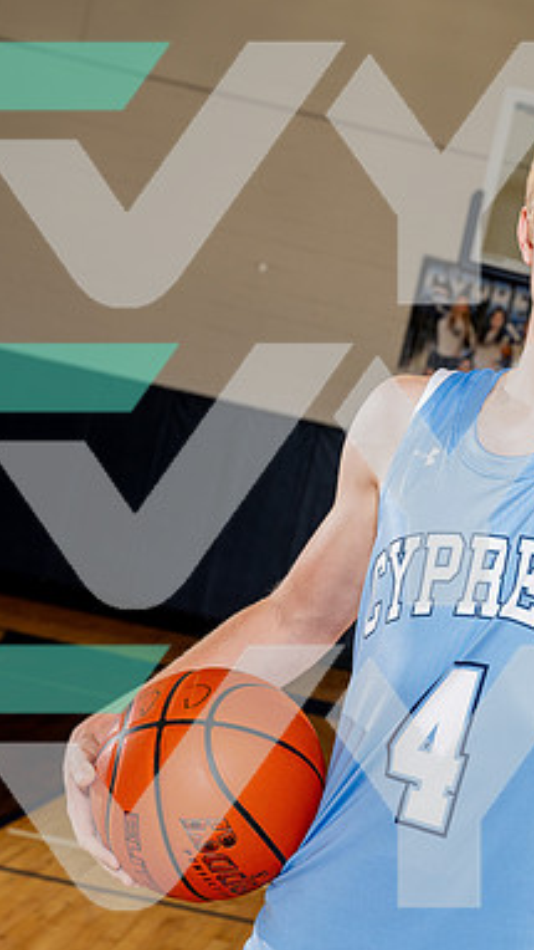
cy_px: 476
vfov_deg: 30.1
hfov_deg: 16.8
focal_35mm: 70
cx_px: 551
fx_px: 1761
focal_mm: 44
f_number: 5.6
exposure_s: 1/250
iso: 400
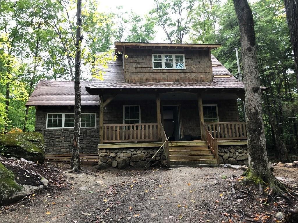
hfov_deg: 63.4
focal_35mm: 28
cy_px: 112
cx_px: 149
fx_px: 241
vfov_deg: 49.7
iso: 40
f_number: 1.8
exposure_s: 1/30
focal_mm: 3.99
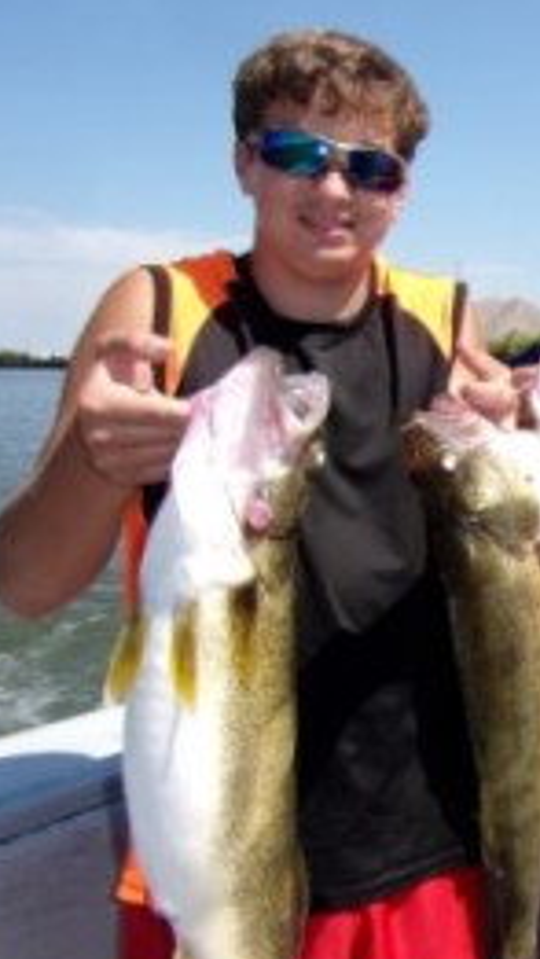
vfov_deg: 50.4
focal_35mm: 40
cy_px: 448
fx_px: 1017
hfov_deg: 25.7
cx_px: 694
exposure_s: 1/950
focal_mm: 4.3
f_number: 3.3
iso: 80
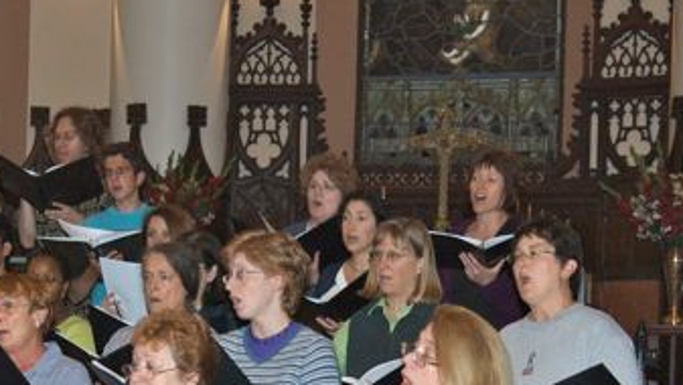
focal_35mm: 113
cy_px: 410
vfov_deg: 10.6
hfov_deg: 18.8
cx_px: 199
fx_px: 2048
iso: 800
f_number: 5.6
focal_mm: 38
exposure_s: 1/60
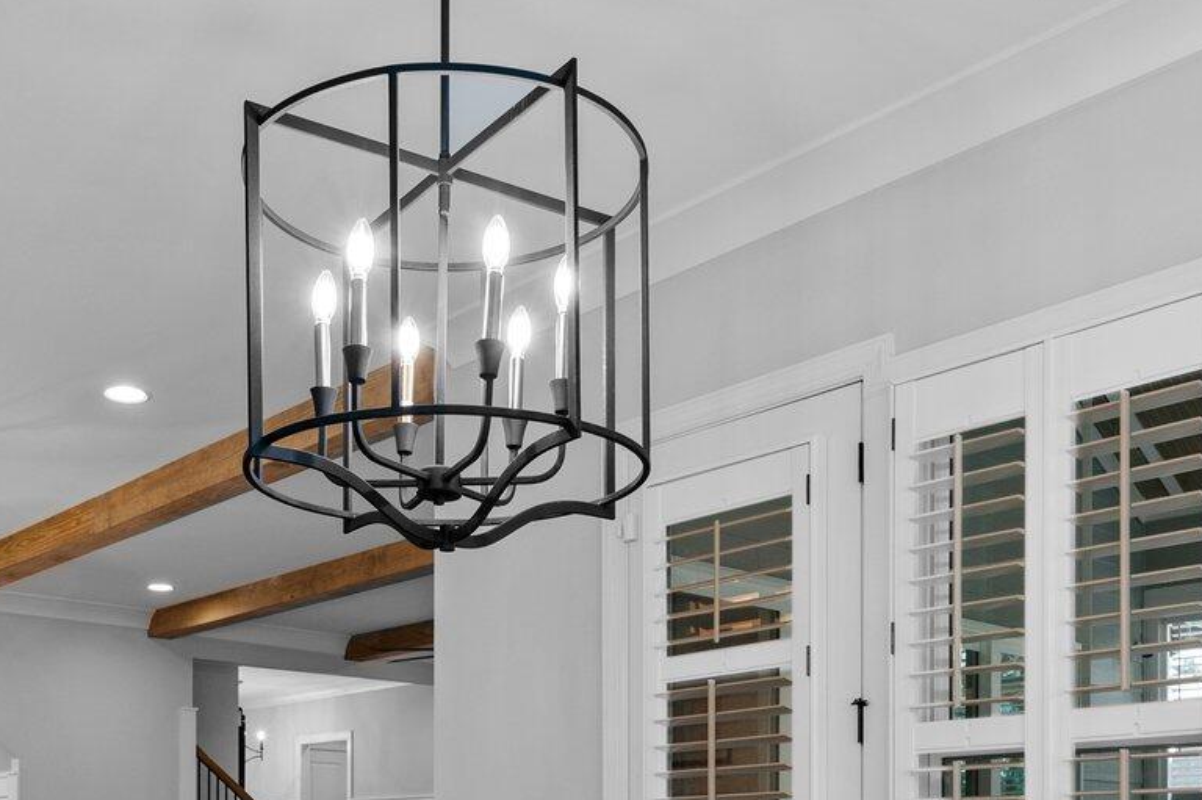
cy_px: 855
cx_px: 482
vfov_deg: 30.3
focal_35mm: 40
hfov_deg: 48.2
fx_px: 1335
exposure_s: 1/10
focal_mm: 15
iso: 400
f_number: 6.3
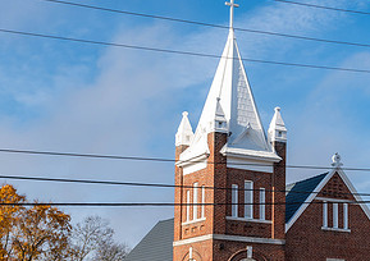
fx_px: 858
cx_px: 222
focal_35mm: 82
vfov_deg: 17.0
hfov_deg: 24.3
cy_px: 249
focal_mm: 35
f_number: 8
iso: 64
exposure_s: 1/160
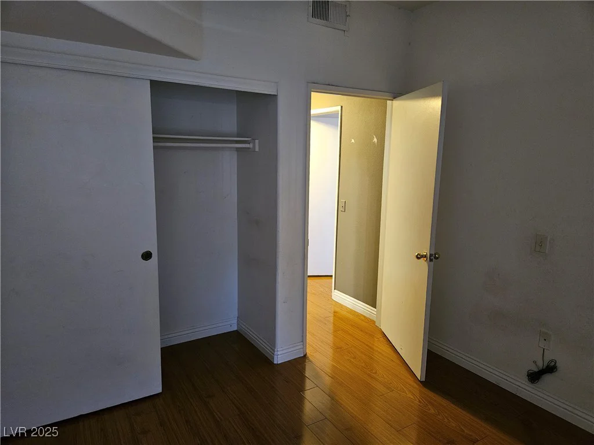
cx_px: 297
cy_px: 222
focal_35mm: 23
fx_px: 395
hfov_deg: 73.9
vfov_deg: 58.9
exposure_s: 1/30
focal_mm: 5.4
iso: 500
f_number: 1.8
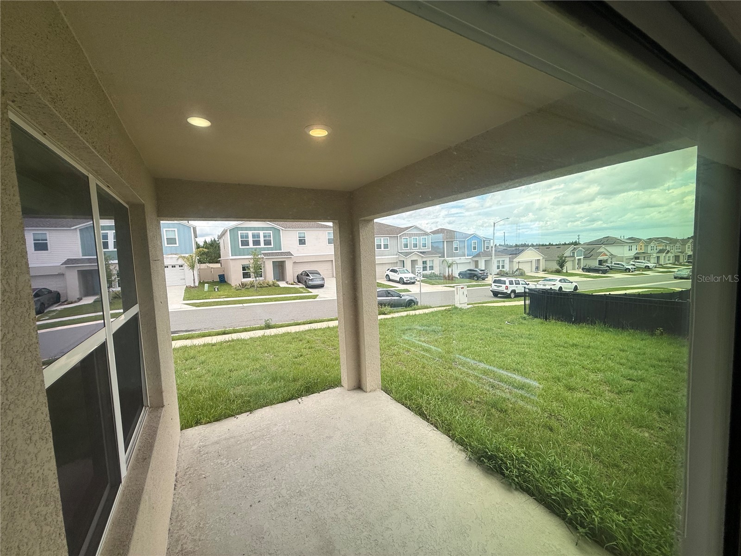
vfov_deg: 85.7
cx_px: 370
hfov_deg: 102.1
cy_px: 278
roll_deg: +3.0
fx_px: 300
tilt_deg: -0.6
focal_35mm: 14
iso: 50
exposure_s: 1/942
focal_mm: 2.22
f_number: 2.2
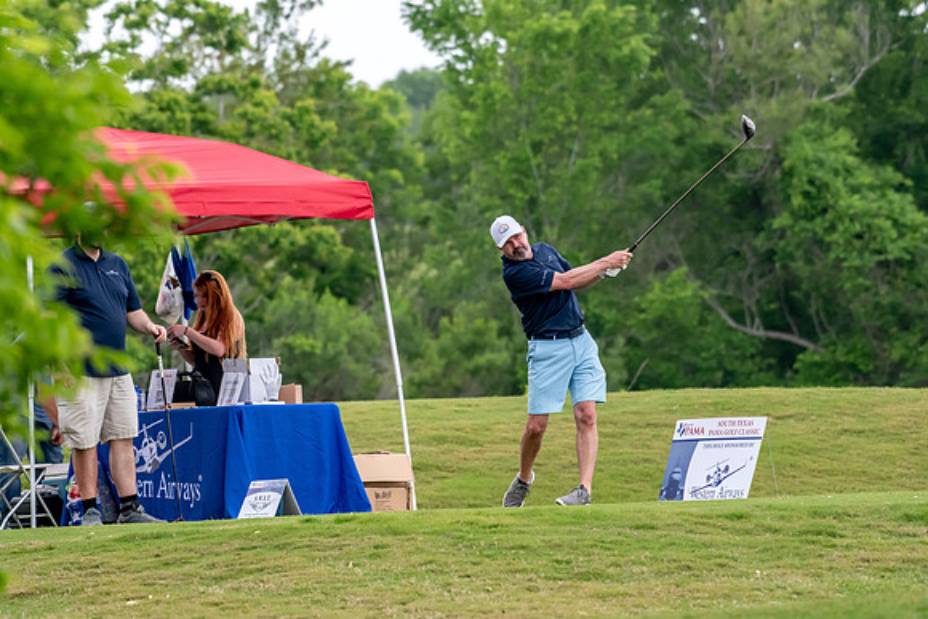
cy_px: 310
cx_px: 464
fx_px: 10442
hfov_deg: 5.1
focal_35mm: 405
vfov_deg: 3.4
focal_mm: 270
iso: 1600
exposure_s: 1/2000
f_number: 5.6
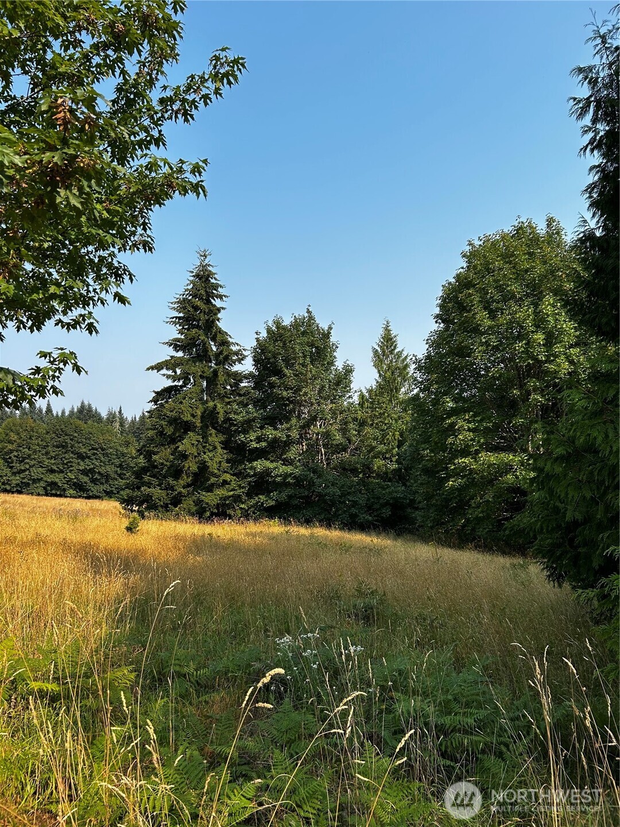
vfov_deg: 67.3
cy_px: 414
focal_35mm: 26
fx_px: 621
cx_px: 310
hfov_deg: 53.1
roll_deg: +2.2
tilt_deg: +4.9
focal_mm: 5.7
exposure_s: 1/2457
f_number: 1.5
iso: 50
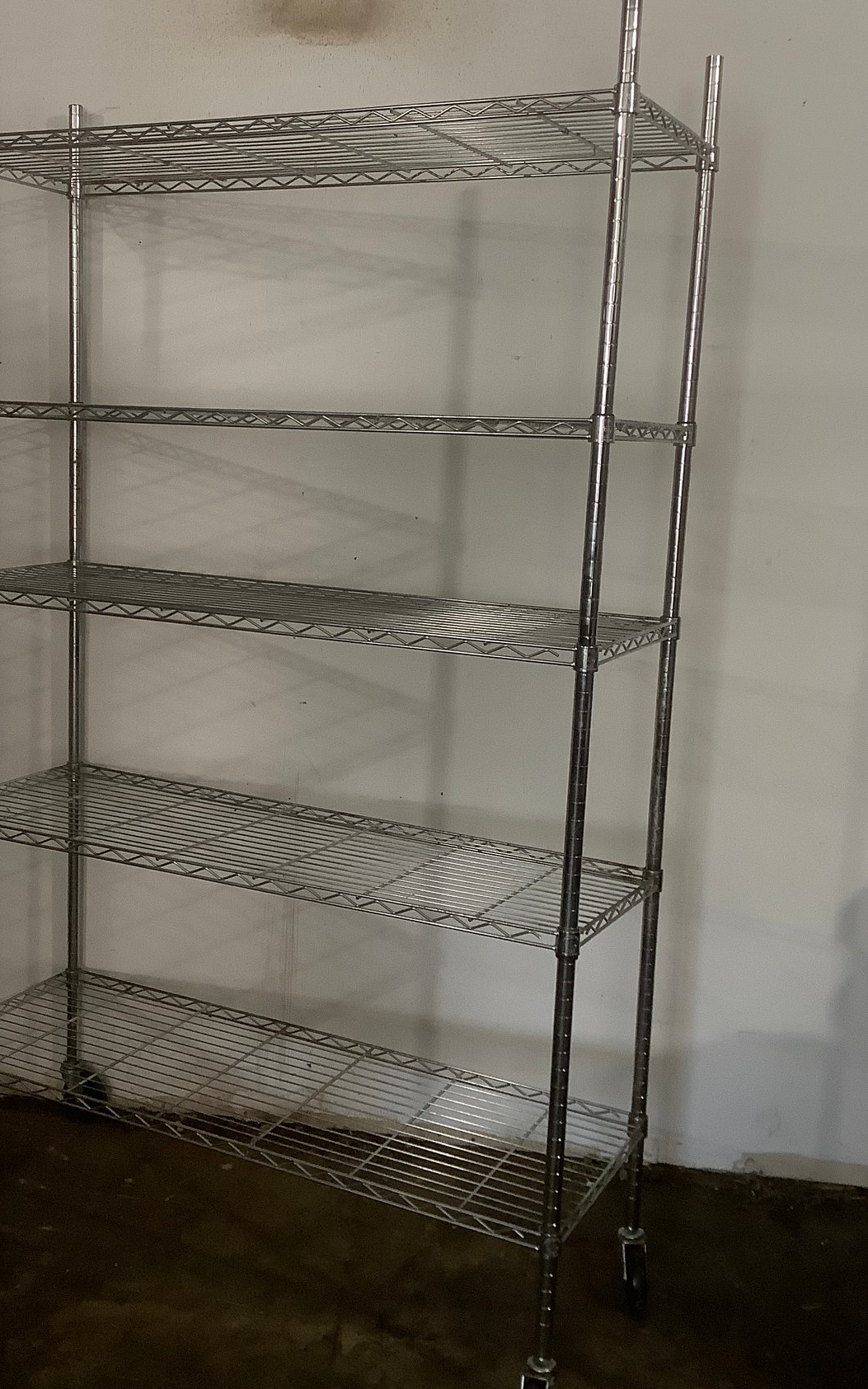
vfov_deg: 50.4
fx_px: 1476
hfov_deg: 32.6
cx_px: 306
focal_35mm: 39
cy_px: 665
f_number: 2.4
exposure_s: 1/60
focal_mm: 3.3
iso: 160
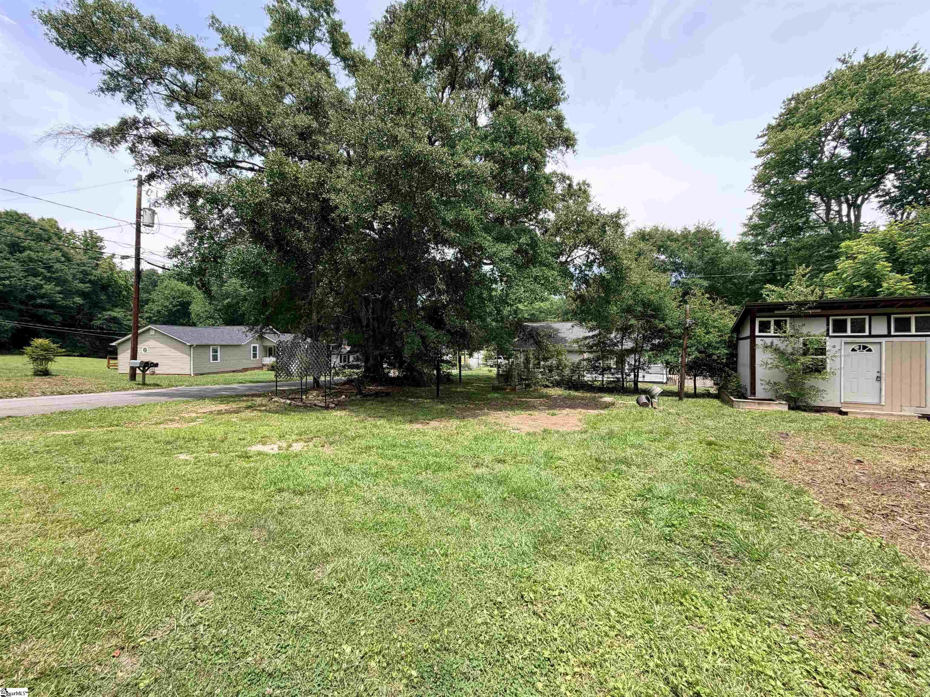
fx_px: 376
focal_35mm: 14
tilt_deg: -0.2
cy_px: 348
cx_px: 465
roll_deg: +0.3
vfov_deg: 85.7
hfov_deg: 102.1
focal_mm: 2.22
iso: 40
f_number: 2.2
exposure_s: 1/694
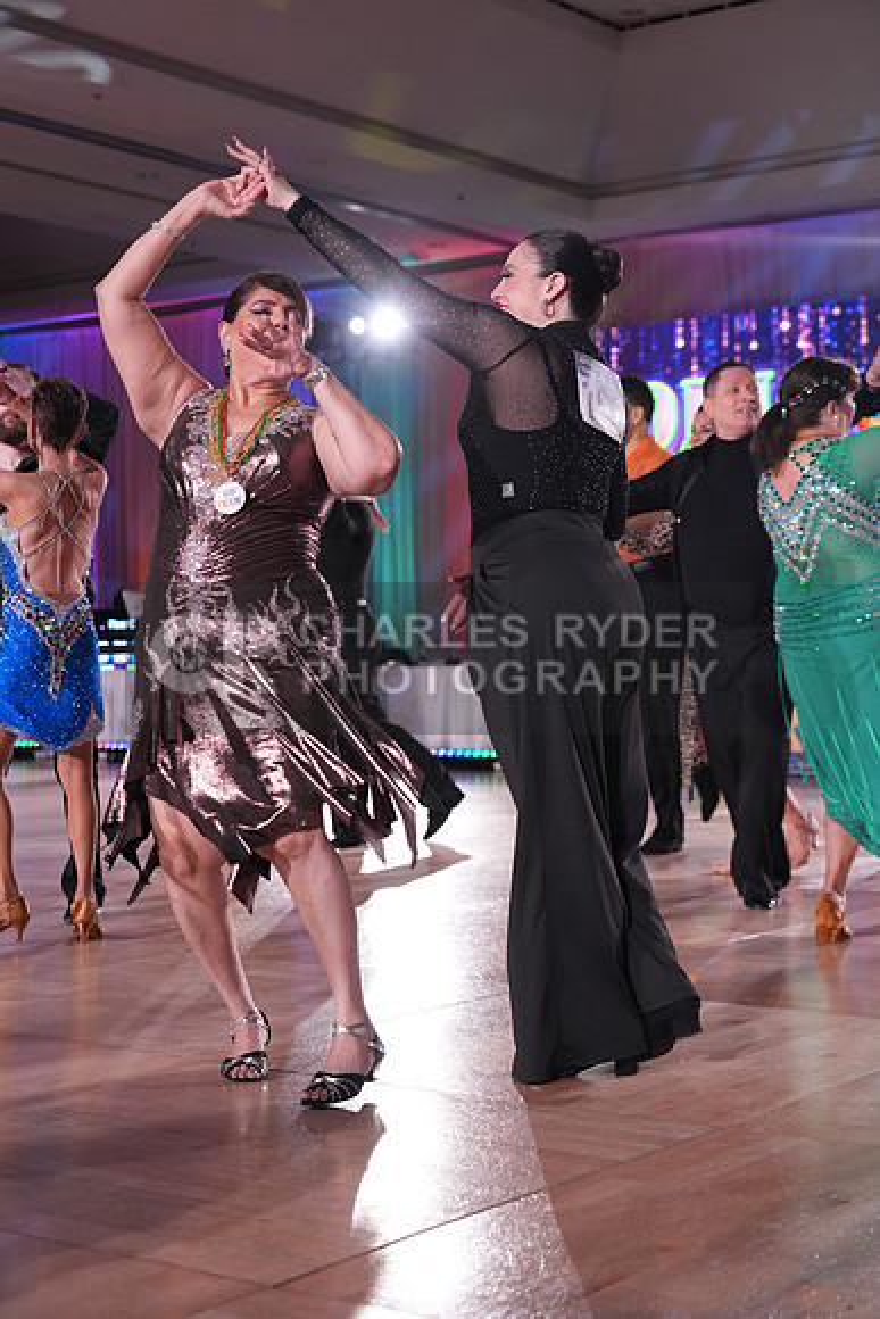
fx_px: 2089
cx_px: 440
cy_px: 660
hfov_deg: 23.8
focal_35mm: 57
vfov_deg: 35.0
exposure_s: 1/400
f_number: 4
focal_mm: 57
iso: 2000
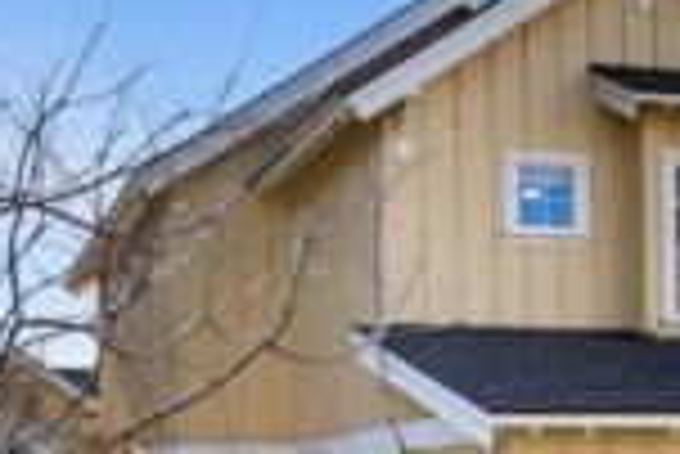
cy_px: 479
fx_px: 1637
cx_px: 513
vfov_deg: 15.5
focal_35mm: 87
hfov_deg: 23.2
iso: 80
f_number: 2.8
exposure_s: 1/60
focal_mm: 32.6
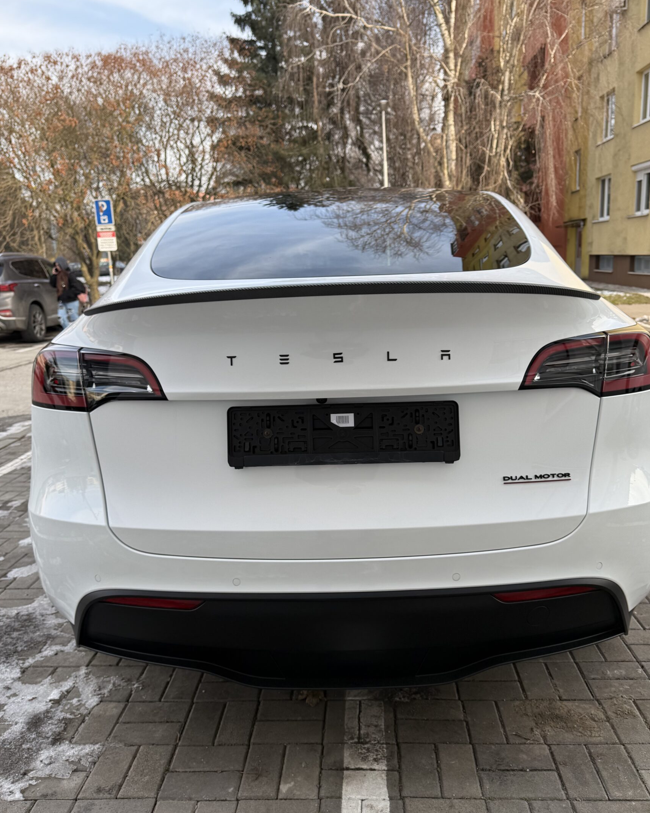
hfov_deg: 51.5
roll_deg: +2.2
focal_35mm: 28
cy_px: 427
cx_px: 337
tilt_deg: -13.3
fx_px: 673
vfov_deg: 62.2
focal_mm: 6.76
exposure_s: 1/878
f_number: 1.78
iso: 80
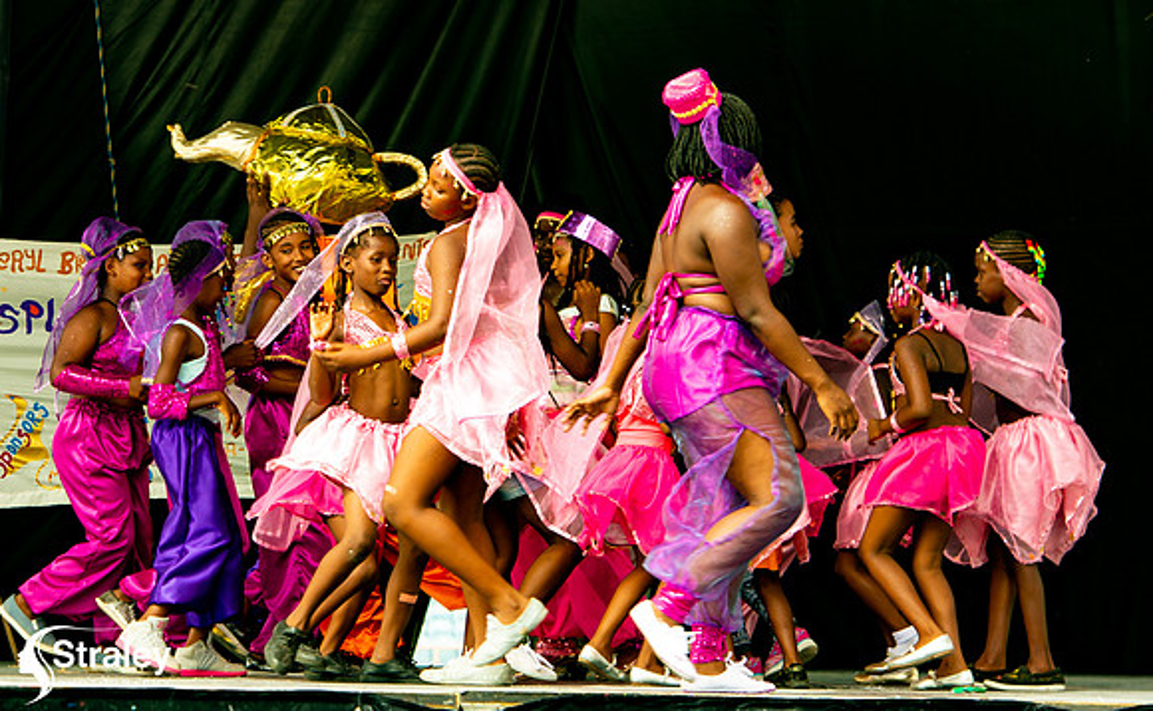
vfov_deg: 5.4
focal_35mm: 239
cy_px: 200
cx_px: 314
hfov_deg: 8.8
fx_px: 7487
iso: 160
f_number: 5.6
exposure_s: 1/200
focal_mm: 130
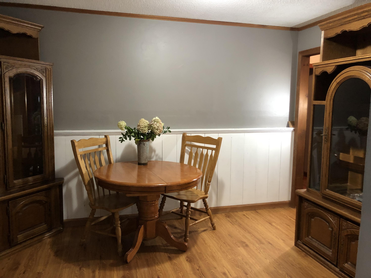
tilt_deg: -5.8
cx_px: 186
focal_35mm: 28
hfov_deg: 63.4
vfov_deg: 49.7
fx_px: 300
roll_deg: -0.1
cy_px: 139
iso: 100
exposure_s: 1/15
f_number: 1.8
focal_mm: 3.99
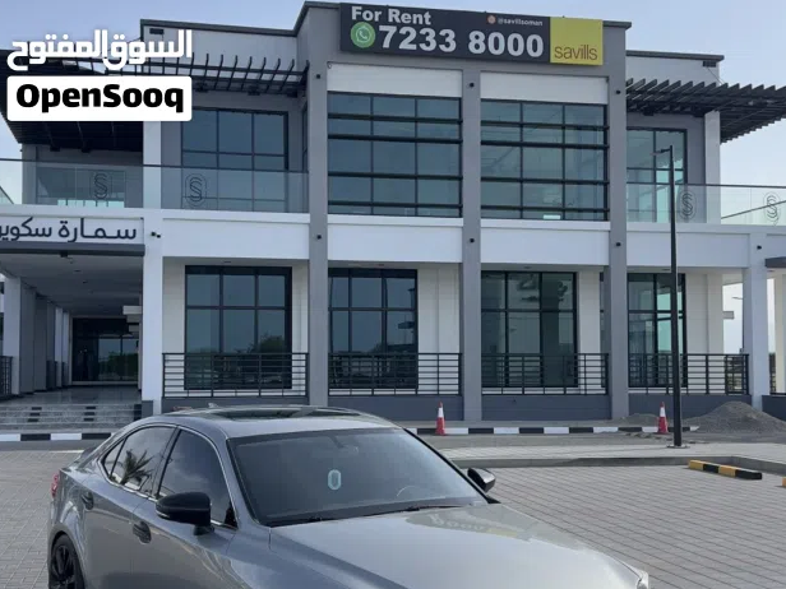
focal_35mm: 27
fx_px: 613
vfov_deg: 51.3
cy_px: 305
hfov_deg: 65.3
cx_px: 384
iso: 50
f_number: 1.5
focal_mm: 5.7
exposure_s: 1/3704
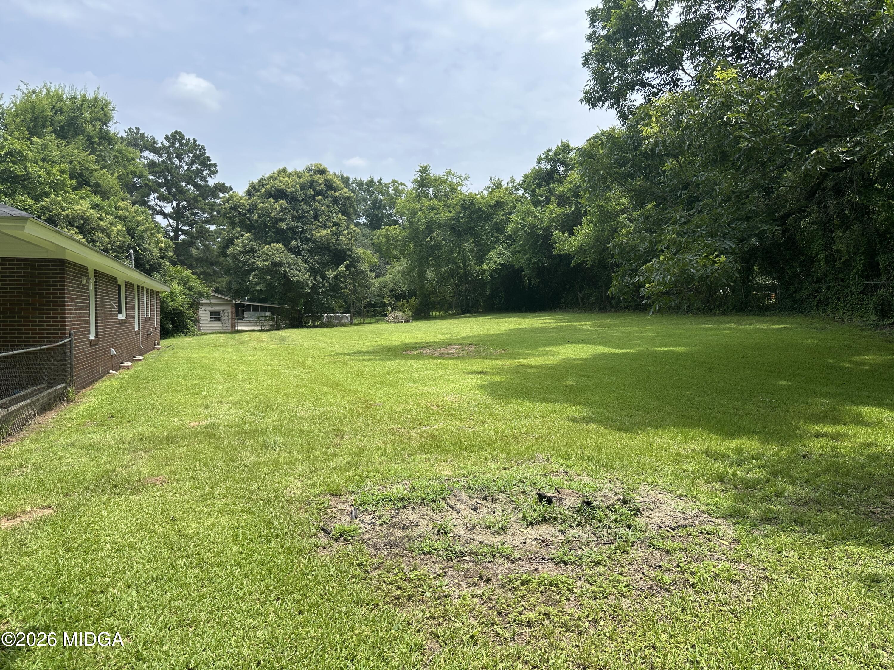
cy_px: 335
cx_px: 447
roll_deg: -0.1
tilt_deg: -2.7
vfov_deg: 56.8
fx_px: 620
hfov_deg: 71.6
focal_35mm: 24
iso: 80
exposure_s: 1/2967
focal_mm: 6.86
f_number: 1.78
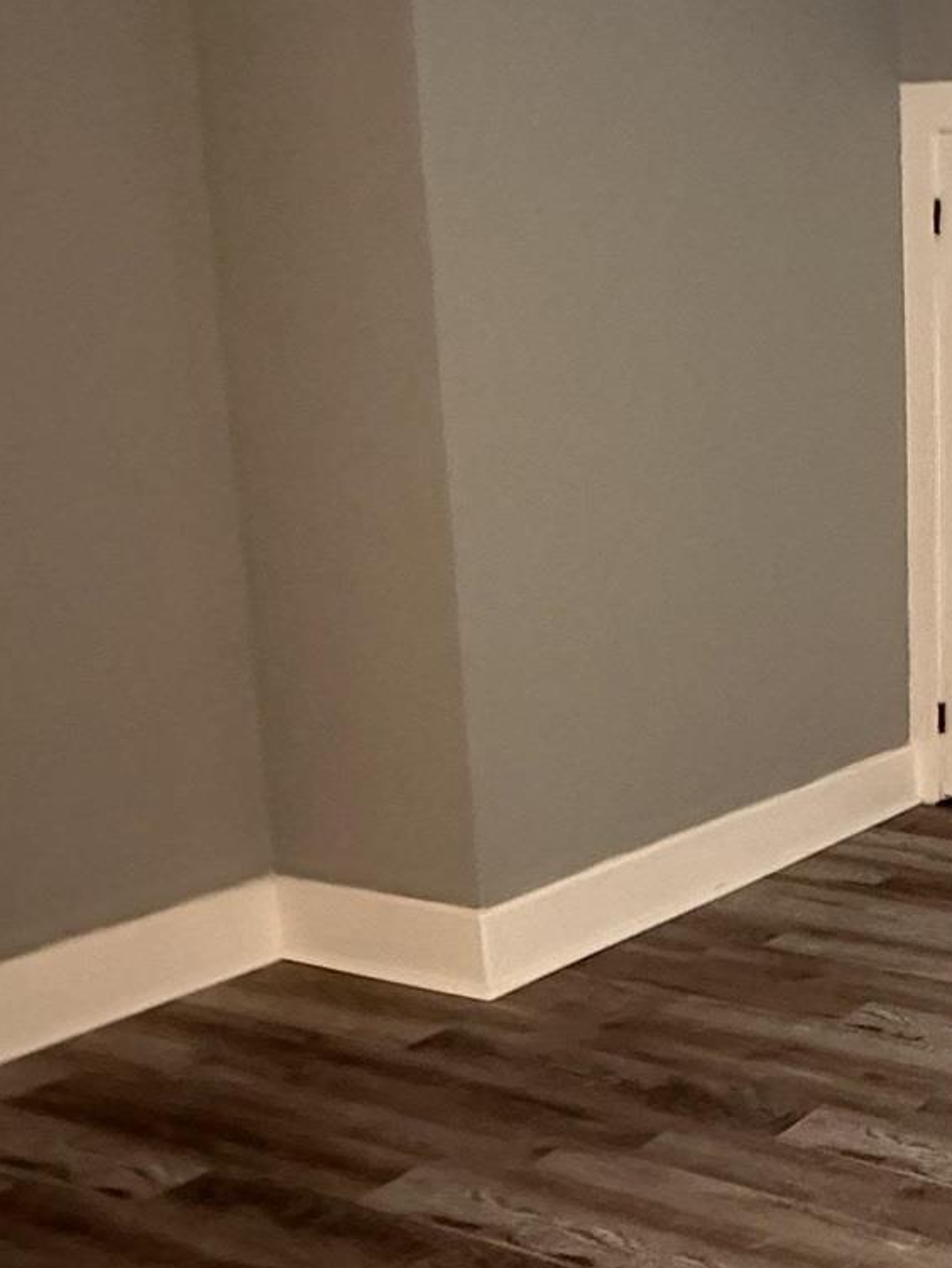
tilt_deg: -10.0
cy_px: 698
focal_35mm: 43
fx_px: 1576
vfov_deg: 43.8
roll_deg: -3.1
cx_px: 1243
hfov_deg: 27.8
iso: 1250
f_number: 2.2
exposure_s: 1/60
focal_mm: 2.22
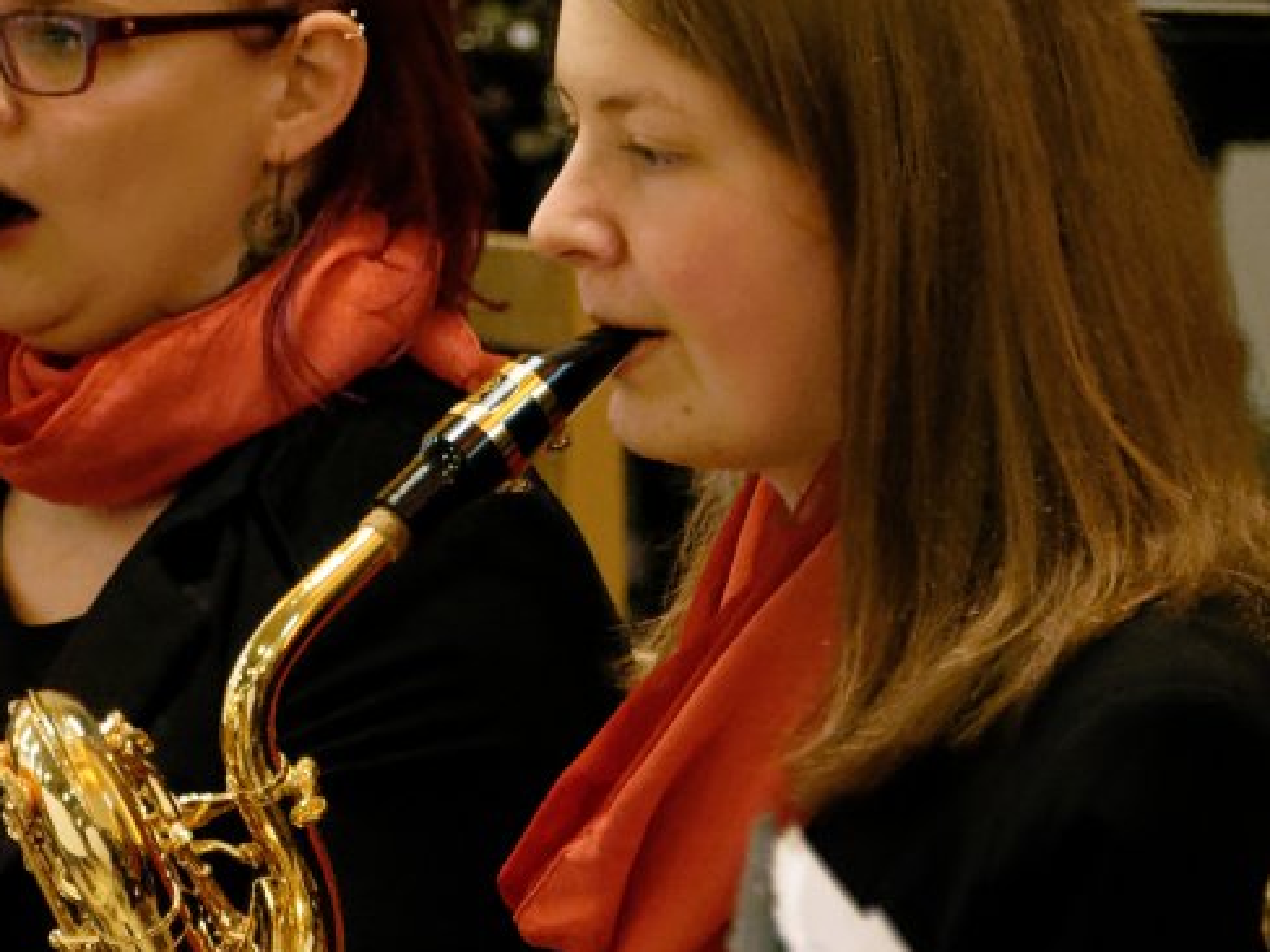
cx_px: 364
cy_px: 597
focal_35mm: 384
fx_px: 14088
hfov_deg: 5.2
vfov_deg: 3.9
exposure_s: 1/200
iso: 25600
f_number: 5.6
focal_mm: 130
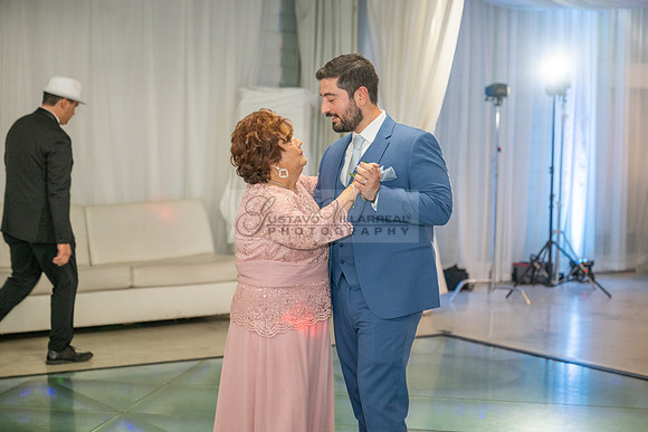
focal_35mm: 70
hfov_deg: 28.8
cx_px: 324
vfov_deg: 19.5
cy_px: 216
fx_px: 1260
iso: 1000
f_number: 2.8
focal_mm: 70
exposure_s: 1/160
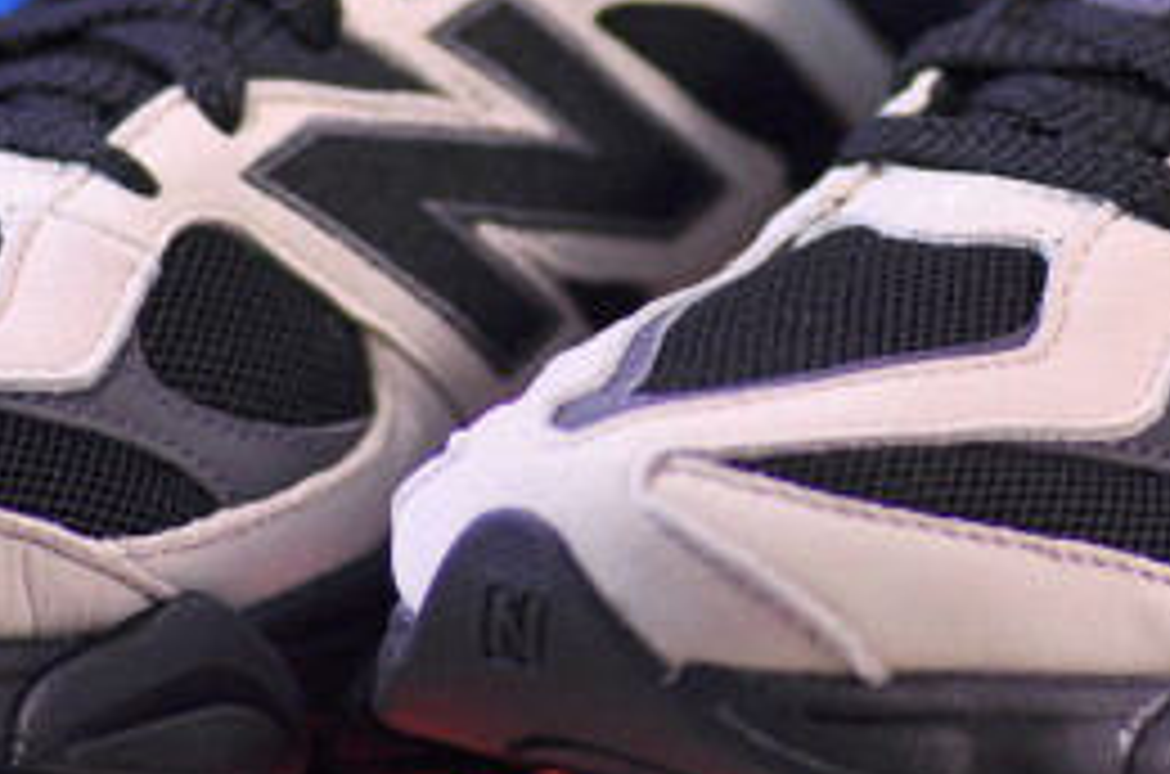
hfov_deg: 8.9
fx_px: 7489
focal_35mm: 231
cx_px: 810
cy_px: -92
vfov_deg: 5.9
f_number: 2
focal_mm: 50
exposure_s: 1/320
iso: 250
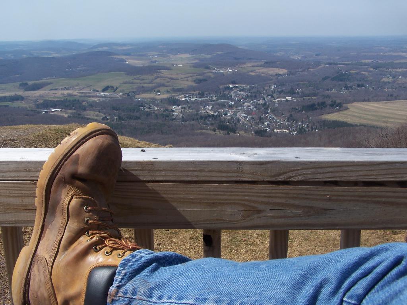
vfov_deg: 37.7
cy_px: 152
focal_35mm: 38
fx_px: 447
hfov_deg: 49.0
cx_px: 204
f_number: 5.6
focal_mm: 6.3
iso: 80
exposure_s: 1/500
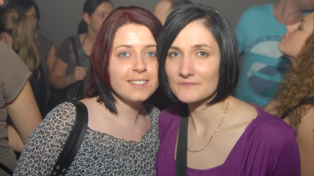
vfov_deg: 31.2
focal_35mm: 38
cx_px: 157
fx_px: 316
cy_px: 95
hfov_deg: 52.8
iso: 200
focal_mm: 24
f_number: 5.6
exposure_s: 1/5
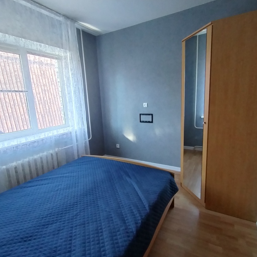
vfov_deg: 77.7
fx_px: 160
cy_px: 129
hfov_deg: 77.7
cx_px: 131
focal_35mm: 19
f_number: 2.2
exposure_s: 1/33.3
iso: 288
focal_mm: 1.42
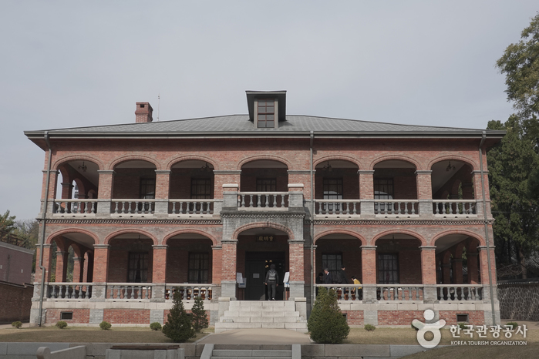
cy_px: 180
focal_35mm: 43
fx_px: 644
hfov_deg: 45.4
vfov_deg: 31.2
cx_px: 270
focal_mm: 15.9
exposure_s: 1/320
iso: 125
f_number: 8
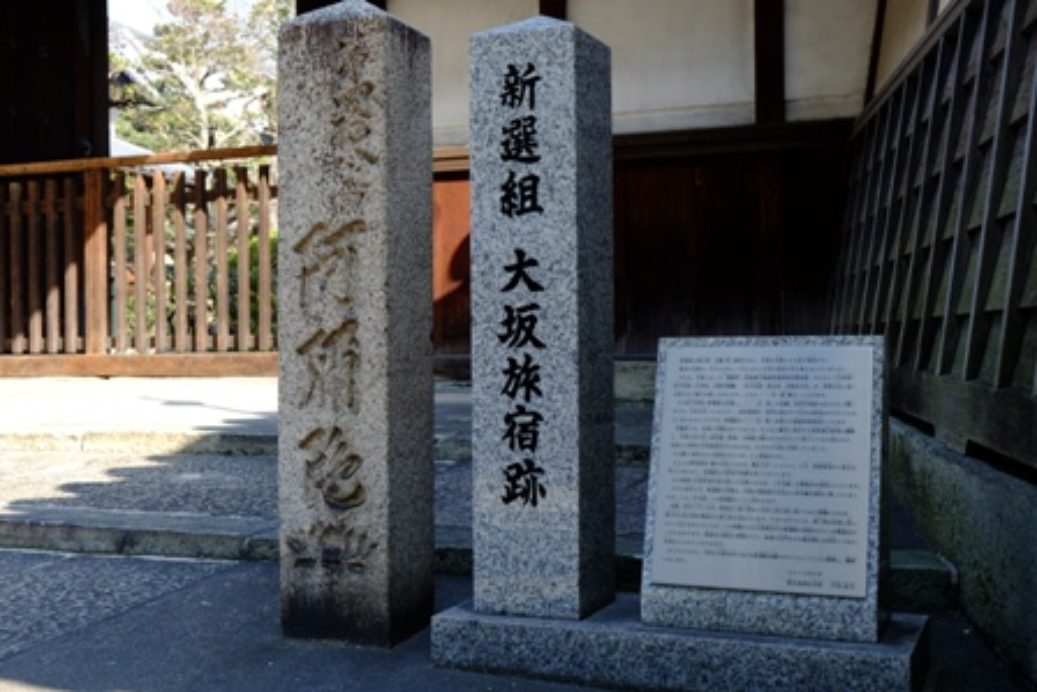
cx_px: 518
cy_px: 346
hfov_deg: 46.4
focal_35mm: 42
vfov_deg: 31.9
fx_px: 1210
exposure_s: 1/170
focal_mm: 27.7
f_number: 4
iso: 200
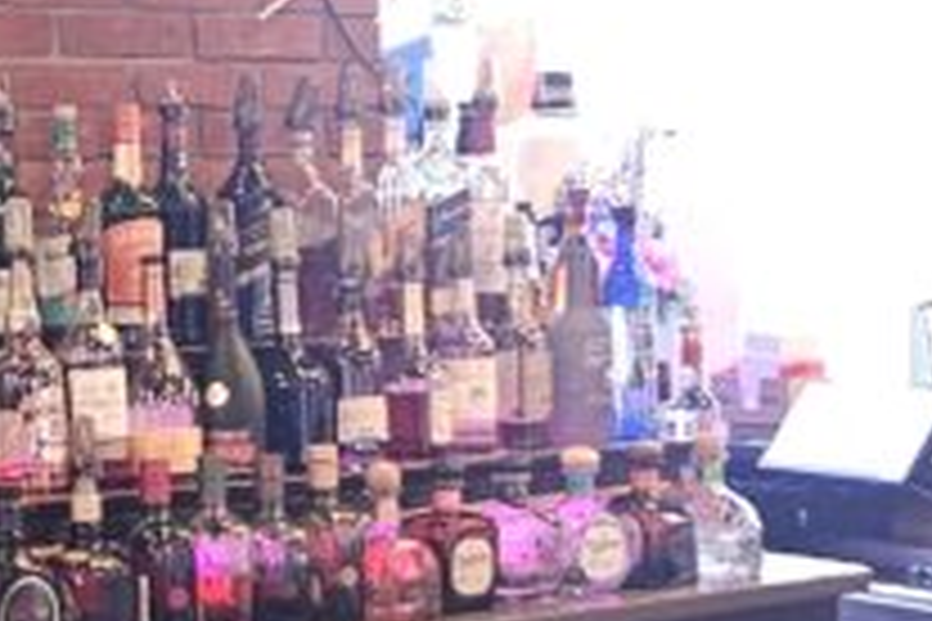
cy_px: 378
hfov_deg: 28.6
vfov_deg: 20.3
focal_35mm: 67
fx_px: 1734
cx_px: 50
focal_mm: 2.2
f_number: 2.2
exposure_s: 1/30
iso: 640
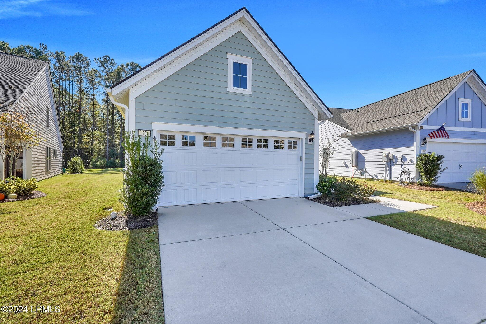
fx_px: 216
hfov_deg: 96.7
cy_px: 162
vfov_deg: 73.7
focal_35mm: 16
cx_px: 243
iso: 320
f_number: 9
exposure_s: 1/500
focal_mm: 16
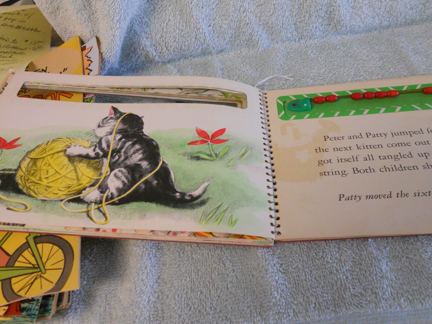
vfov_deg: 44.2
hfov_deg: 56.8
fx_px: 399
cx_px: 216
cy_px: 162
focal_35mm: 32
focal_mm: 5.8
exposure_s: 1/40
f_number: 3.5
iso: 400
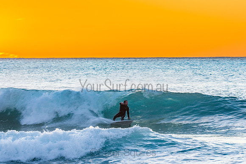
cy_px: 82
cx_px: 123
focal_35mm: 311
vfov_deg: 4.4
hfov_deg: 6.6
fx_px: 2126
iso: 100
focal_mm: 200
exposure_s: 1/125
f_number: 6.3
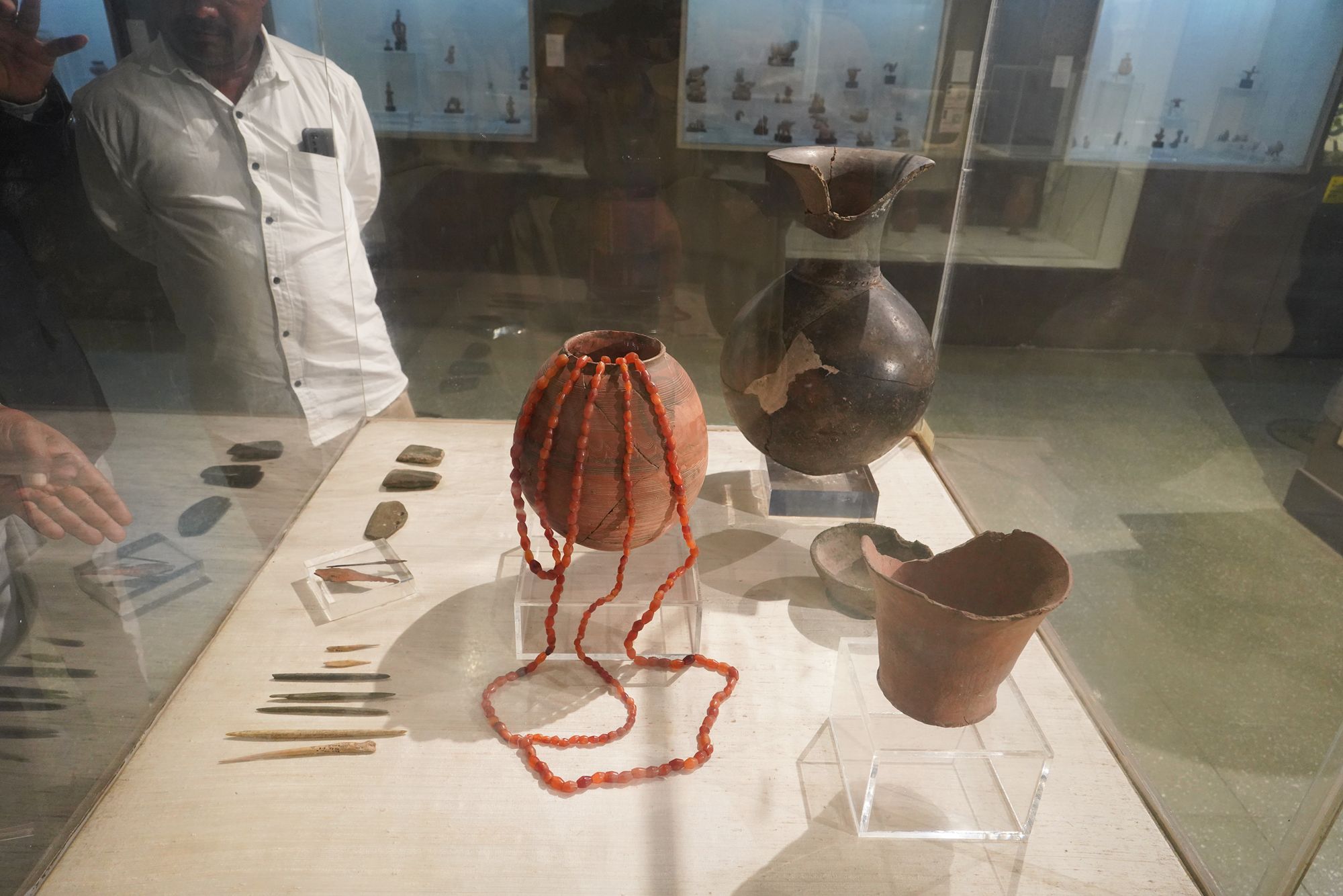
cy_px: 448
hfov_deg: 73.7
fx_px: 895
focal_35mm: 24
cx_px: 672
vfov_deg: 53.1
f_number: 6.3
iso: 3200
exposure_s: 1/80
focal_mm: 24
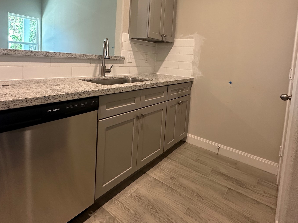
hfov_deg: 79.0
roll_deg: -3.7
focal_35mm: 21
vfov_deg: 61.7
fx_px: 181
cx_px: 144
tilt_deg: -4.2
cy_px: 72
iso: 250
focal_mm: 2.22
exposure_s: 1/60
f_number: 2.2
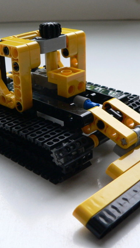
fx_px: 350
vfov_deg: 39.2
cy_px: 125
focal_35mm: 53
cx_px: 65
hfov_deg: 22.6
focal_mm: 6
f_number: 2.8
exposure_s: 1/25
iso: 200
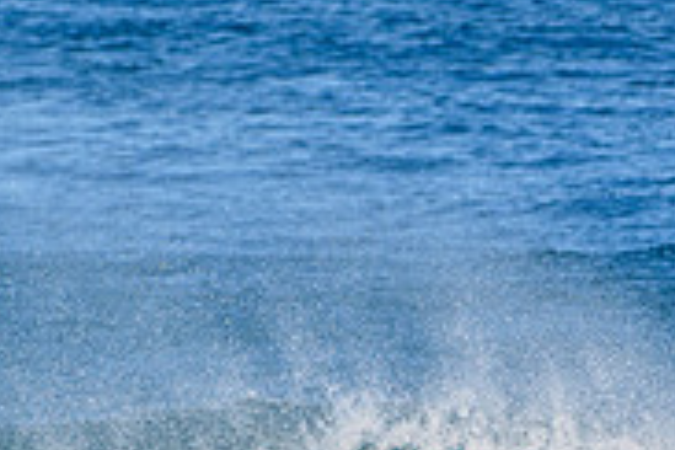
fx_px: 44659
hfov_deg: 0.9
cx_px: 136
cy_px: 625
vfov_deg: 0.6
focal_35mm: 2382
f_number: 5.6
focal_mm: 500
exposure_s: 1/2000
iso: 360
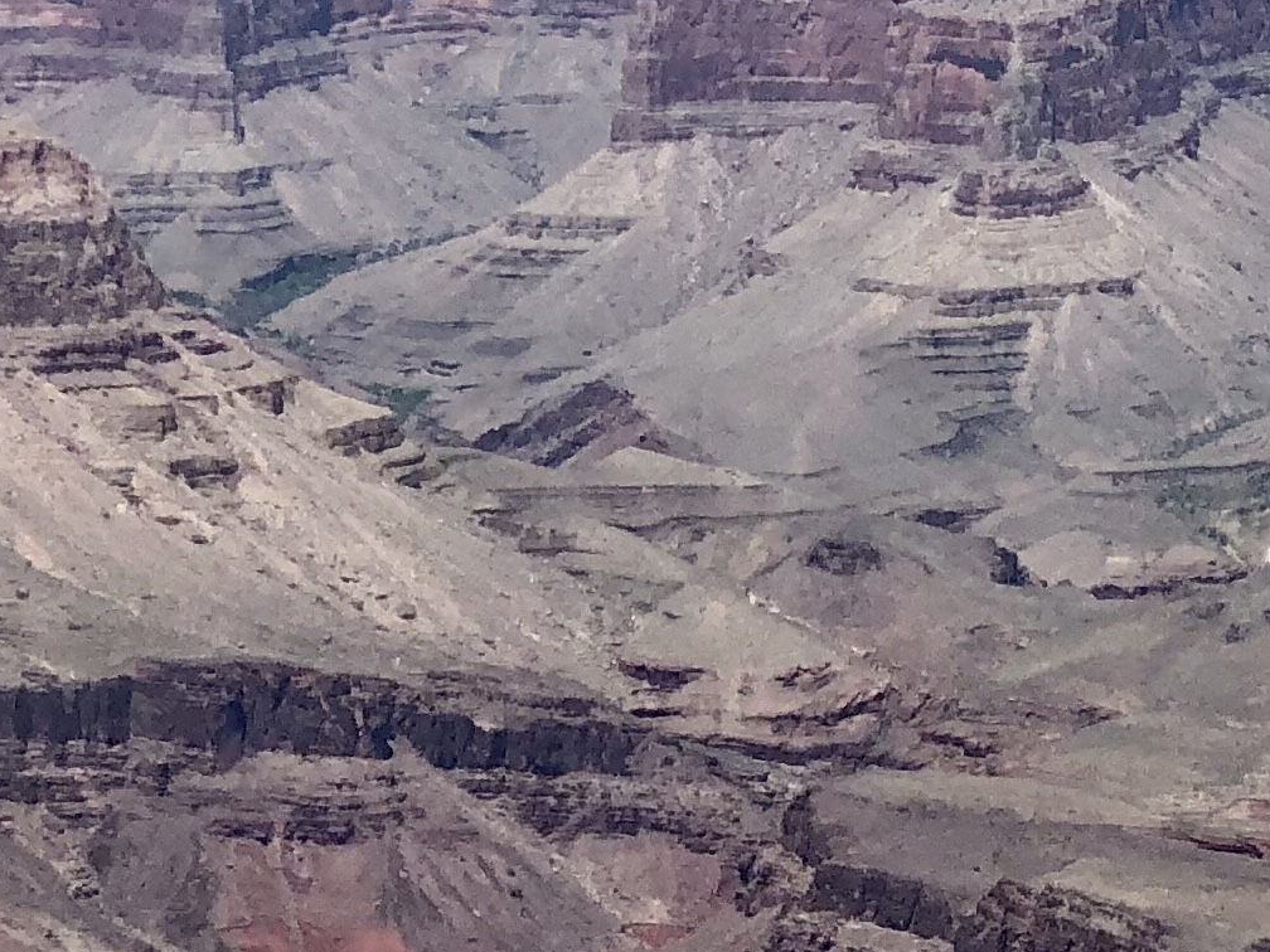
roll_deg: +0.0
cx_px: 2028
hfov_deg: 9.2
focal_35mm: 208
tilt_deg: -10.6
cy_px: 989
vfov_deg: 7.1
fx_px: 7631
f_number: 2.4
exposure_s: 1/1263
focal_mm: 6
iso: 16
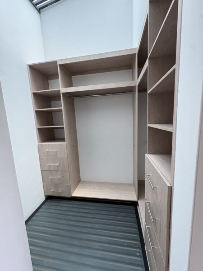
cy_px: 136
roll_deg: +5.7
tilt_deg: -7.8
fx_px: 109
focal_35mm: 14
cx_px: 102
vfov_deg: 102.1
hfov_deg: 85.7
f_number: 2.2
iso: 80
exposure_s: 1/99
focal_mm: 2.22
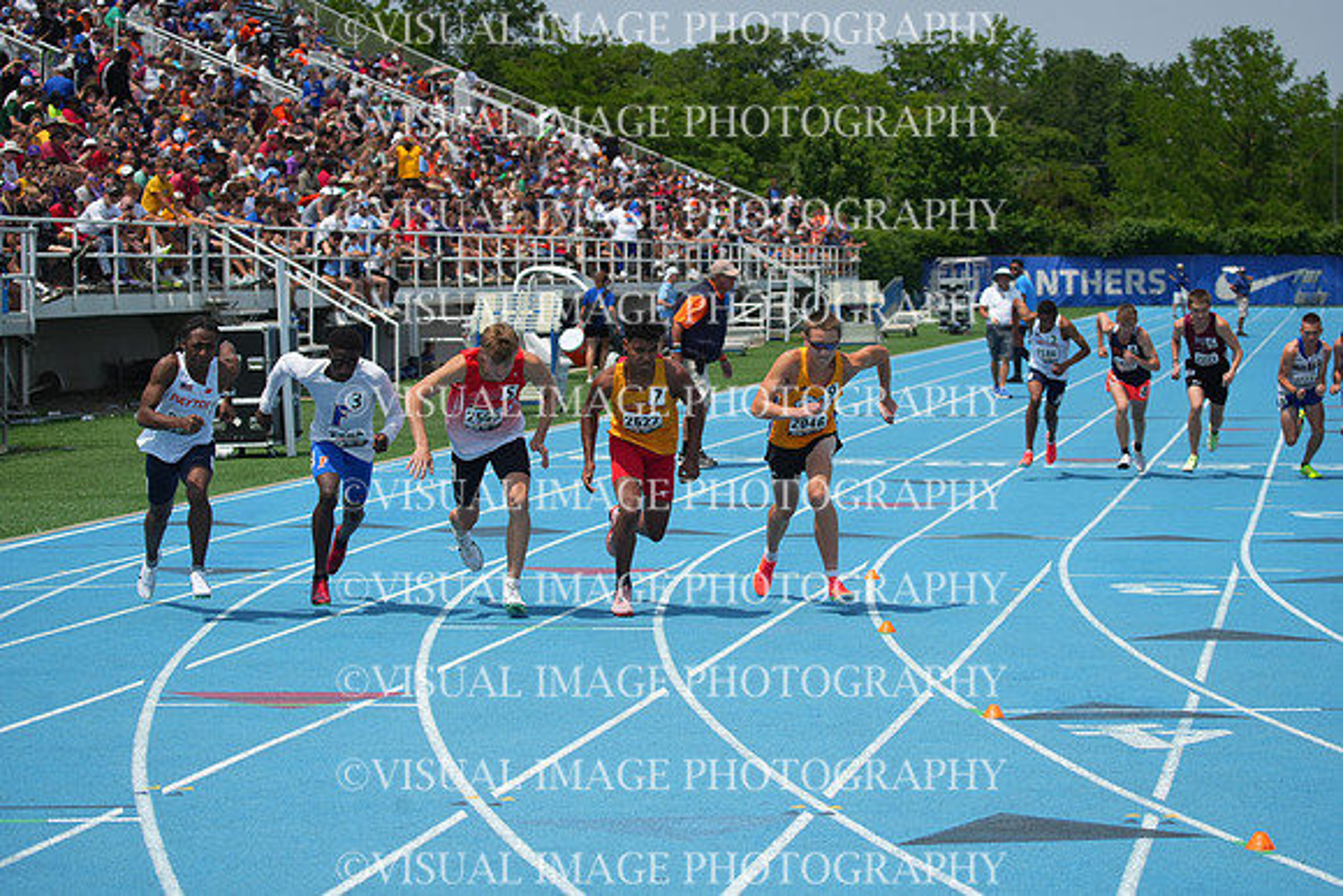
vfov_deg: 13.7
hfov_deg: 20.4
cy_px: 448
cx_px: 672
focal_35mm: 100
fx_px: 3731
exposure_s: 1/3200
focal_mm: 100
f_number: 5.6
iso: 400
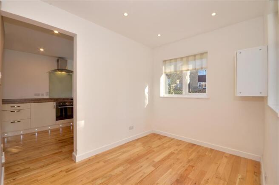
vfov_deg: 77.0
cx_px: 140
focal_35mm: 15
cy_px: 92
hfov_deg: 100.5
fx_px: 116
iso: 640
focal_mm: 10
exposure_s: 1/100
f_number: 11
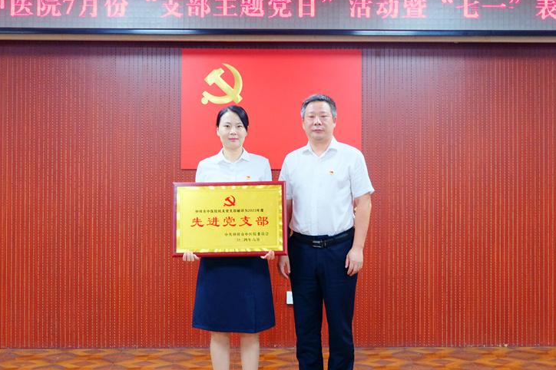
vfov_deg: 31.9
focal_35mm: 42
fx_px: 648
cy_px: 183
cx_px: 282
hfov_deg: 46.4
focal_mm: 25.4
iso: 800
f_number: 3.2
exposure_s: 1/75
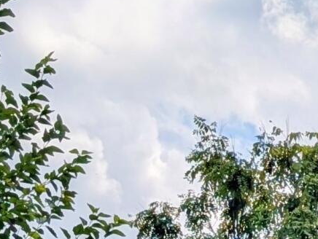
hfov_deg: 11.9
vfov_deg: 7.9
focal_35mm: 165
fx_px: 1517
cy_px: 686
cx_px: 274
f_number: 1.68
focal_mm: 6.9
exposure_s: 1/2604
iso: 19
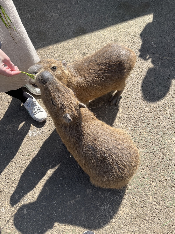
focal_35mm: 26
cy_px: 117
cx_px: 88
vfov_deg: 67.3
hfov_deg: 53.1
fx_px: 175
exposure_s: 1/1497
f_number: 1.6
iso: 50
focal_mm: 5.1
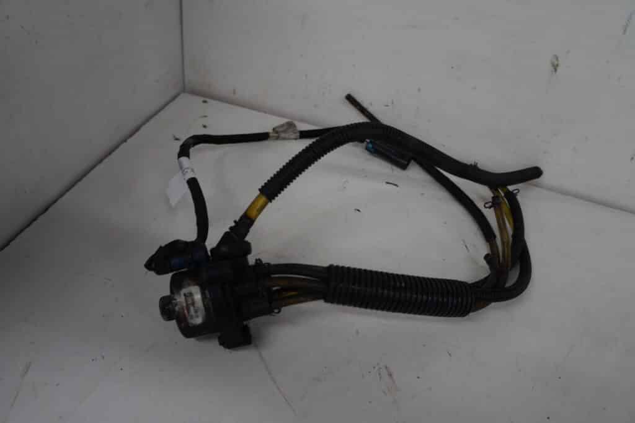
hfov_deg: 64.5
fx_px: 503
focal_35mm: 28
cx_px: 318
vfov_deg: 45.7
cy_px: 212
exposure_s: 1/60
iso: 160
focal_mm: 19
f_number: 3.5
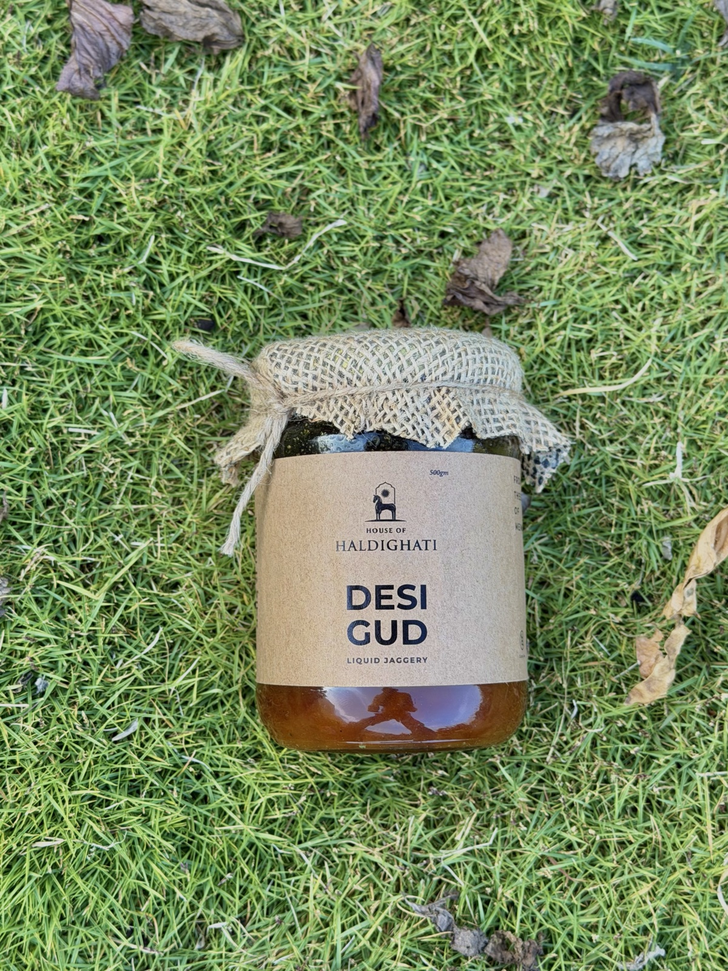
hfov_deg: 30.3
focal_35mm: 48
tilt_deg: -71.3
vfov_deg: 39.7
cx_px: 364
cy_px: 486
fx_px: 1346
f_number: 1.78
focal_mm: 6.76
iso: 50
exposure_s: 1/178
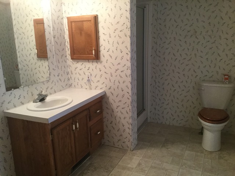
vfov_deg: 45.4
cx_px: 118
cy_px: 88
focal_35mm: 31
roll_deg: +1.8
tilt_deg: -14.3
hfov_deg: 58.4
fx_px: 210
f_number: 2.4
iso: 125
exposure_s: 1/30
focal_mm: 3.3
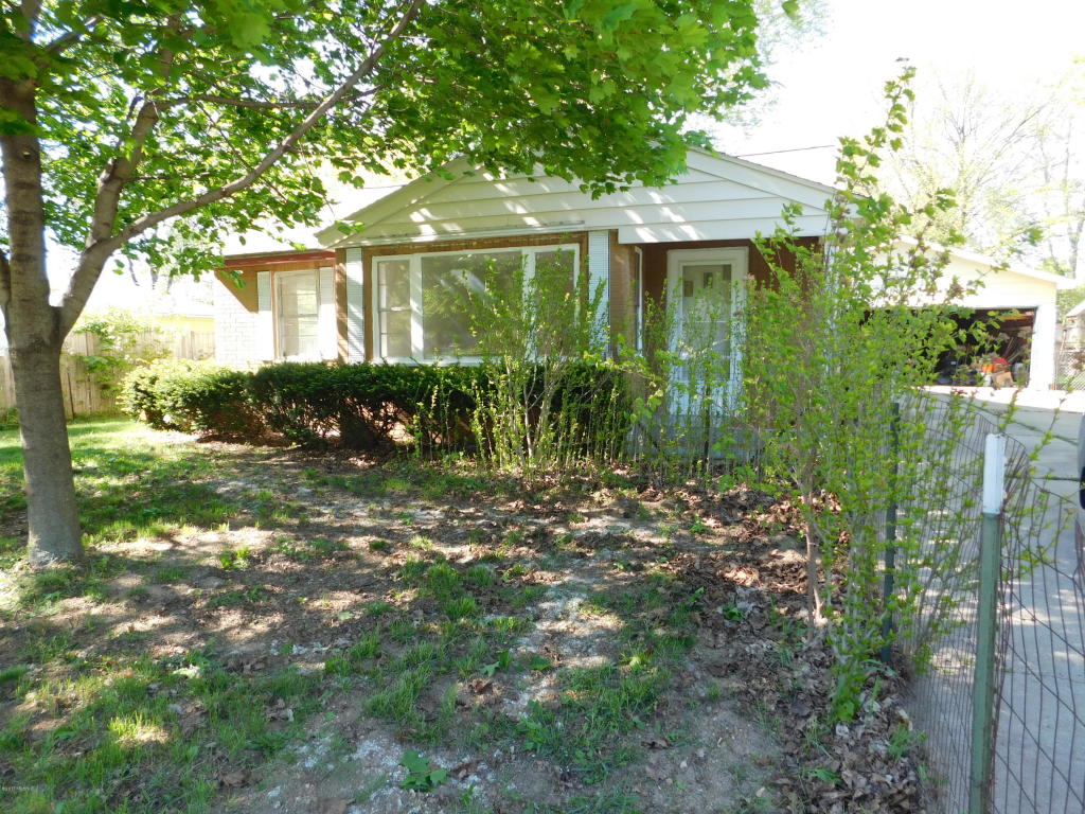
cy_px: 407
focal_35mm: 23
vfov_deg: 58.9
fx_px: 721
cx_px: 542
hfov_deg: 73.9
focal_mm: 4
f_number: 3
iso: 125
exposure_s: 1/125
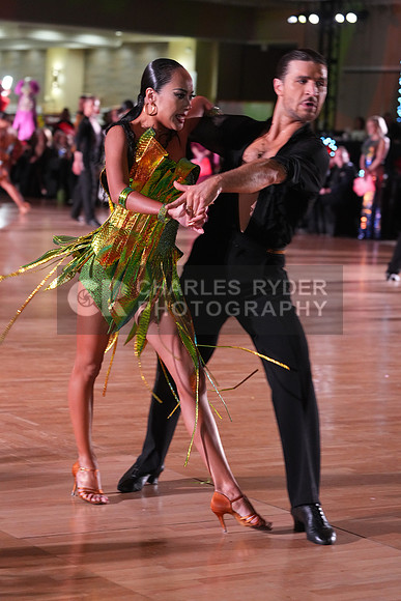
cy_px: 300
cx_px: 200
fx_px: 1653
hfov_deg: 13.8
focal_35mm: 99
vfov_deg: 20.6
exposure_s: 1/200
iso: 4000
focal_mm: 99
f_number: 4.5
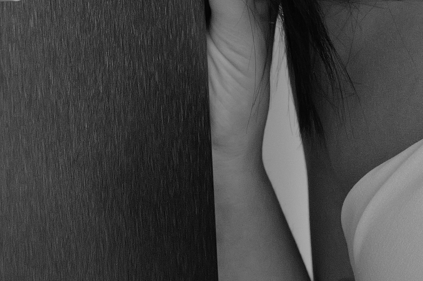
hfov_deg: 7.8
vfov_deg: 5.2
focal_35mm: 263
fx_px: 3086
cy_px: -74
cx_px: 465
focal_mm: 43
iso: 1600
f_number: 5
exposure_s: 1/500
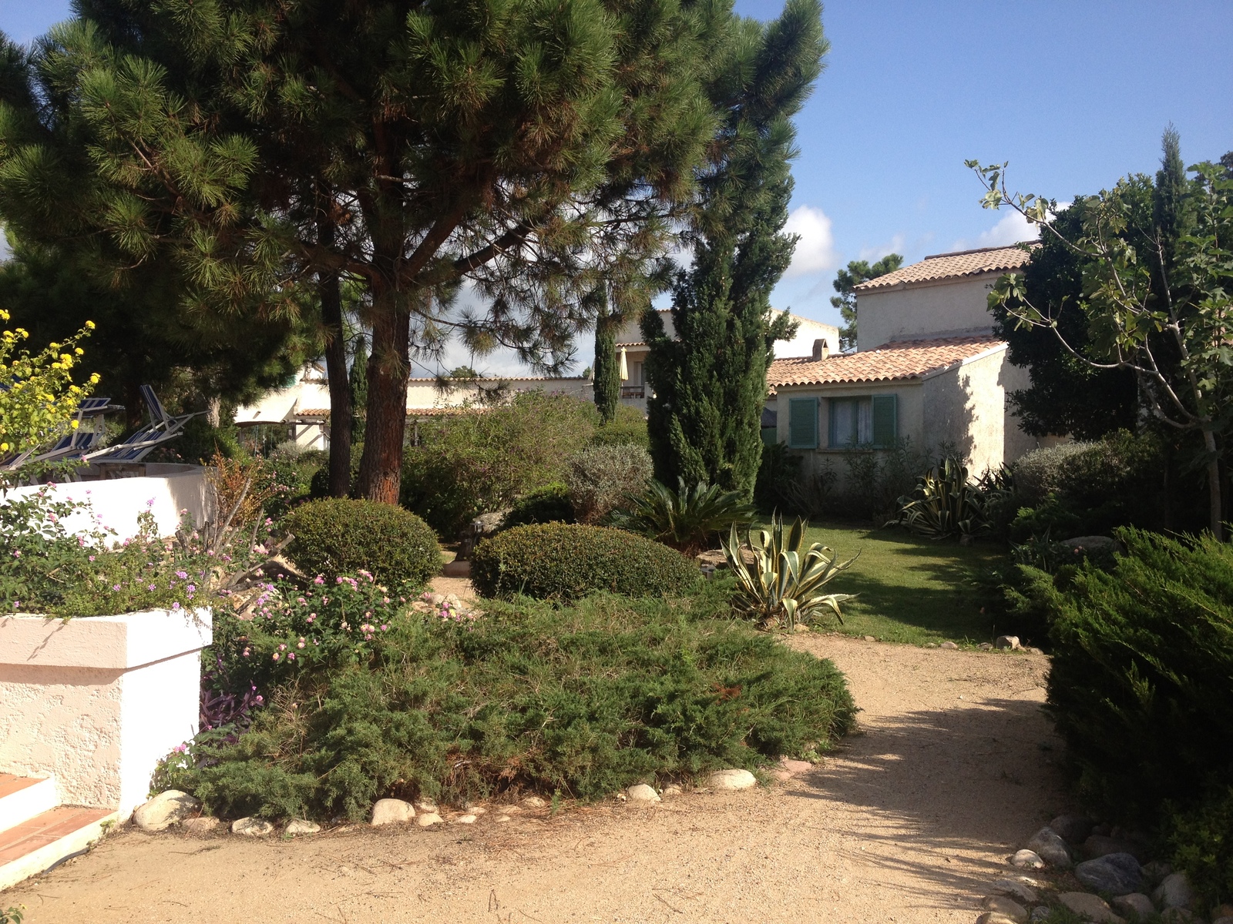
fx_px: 1247
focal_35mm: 35
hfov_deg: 52.6
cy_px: 462
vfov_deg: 40.7
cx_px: 616
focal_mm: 4.28
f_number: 2.4
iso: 64
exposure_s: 1/1200
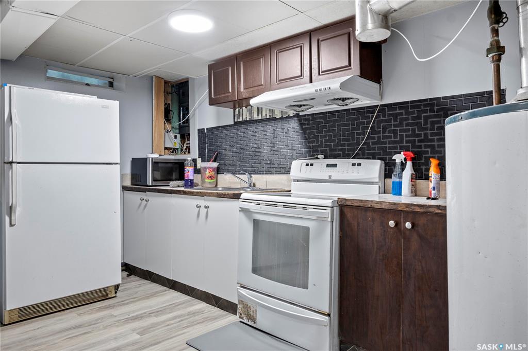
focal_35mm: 24
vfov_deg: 53.1
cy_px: 176
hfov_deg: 73.8
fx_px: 352
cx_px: 264
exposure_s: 1/3
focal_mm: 16
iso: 320
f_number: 6.3
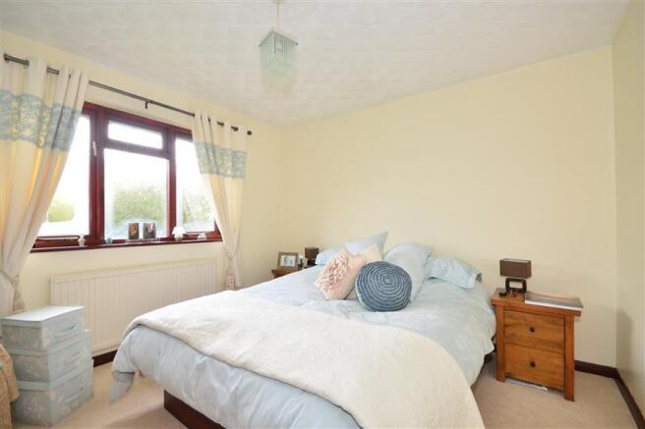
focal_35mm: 15
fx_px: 269
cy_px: 214
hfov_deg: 100.4
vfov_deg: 77.3
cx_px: 322
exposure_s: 1/30
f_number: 6.3
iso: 640
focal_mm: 10
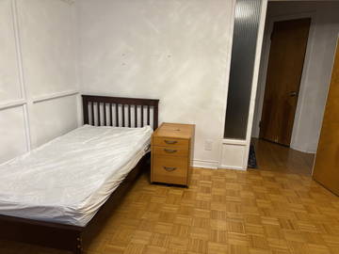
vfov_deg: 53.1
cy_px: 127
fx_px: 255
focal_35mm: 26
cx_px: 170
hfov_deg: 67.3
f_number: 1.6
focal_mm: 5.96
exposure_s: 1/60
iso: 250
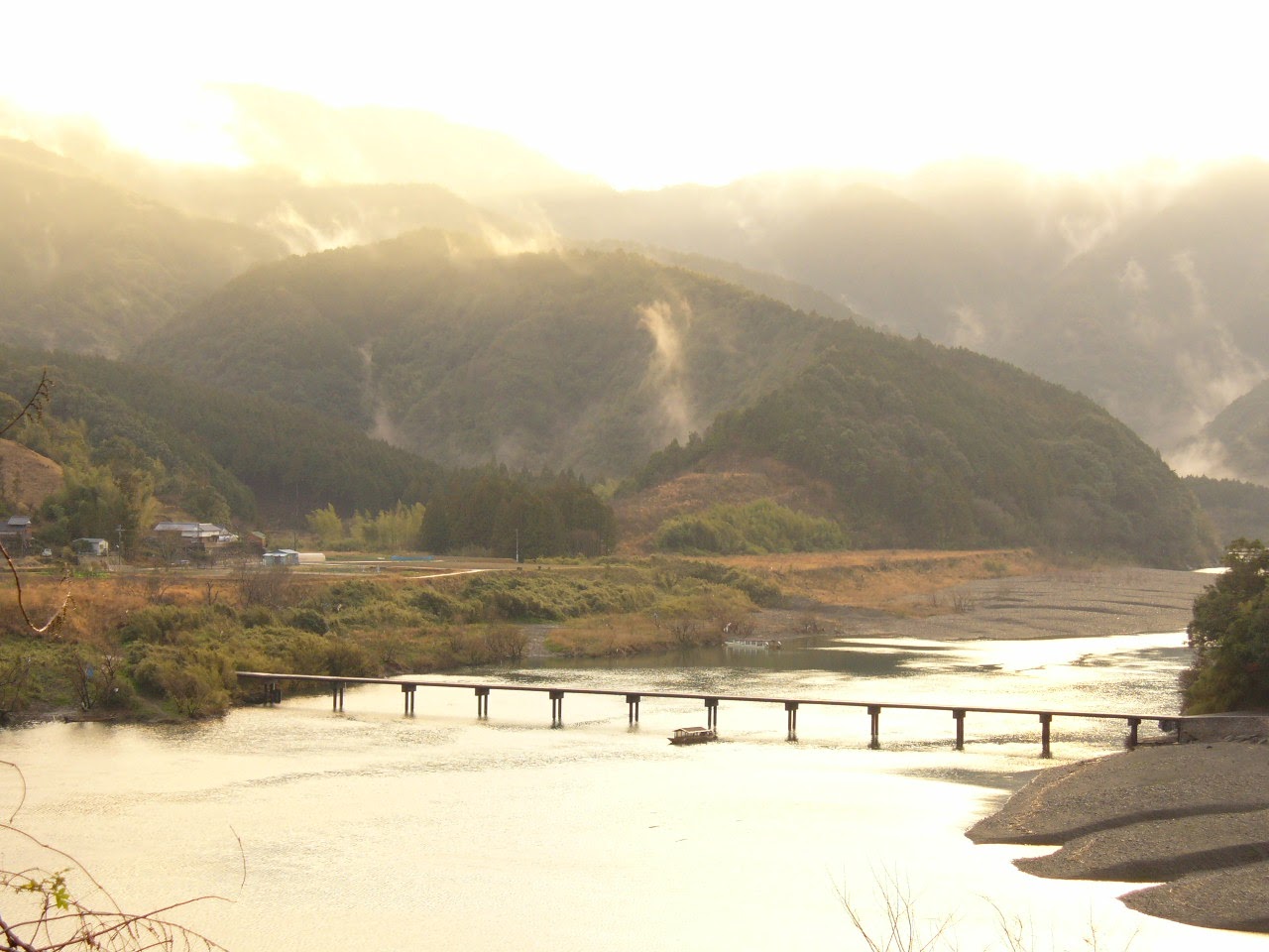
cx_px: 634
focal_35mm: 78
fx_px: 2859
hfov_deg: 25.0
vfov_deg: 18.9
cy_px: 476
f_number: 3.3
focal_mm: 12.8
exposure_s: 1/40
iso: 80
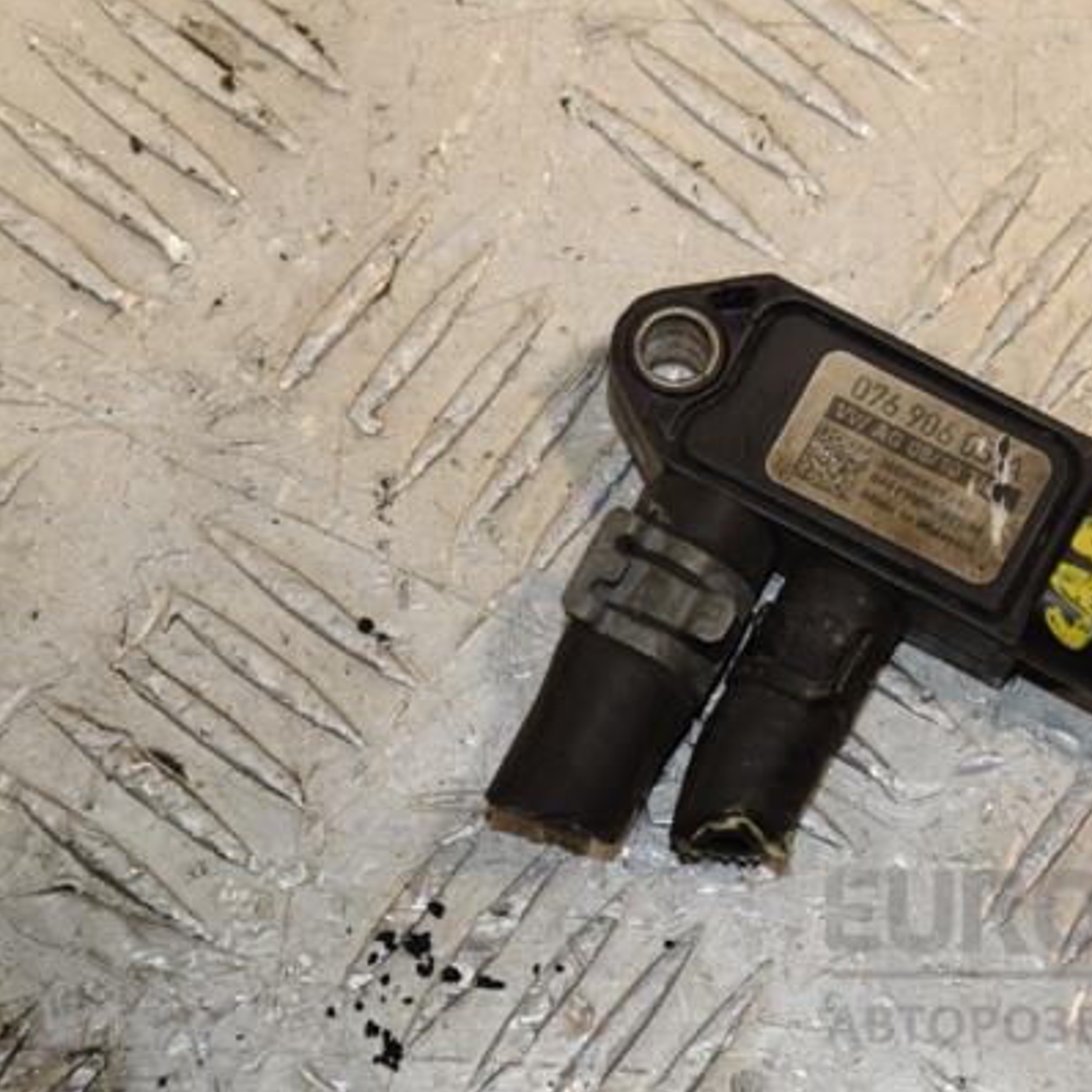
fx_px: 6317
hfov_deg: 9.9
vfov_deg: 9.9
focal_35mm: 177
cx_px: 774
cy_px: 546
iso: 800
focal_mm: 92
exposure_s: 1/200
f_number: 10
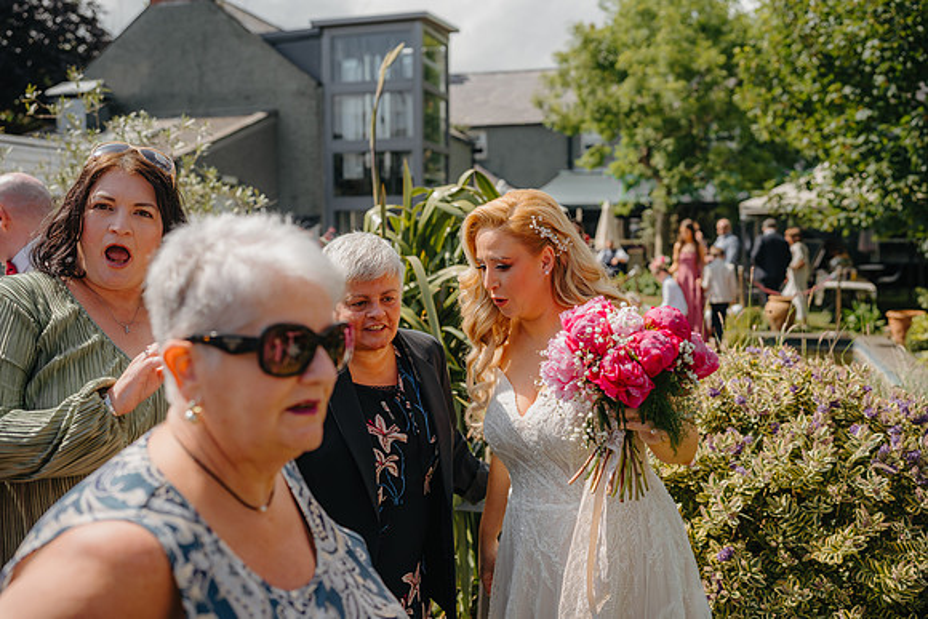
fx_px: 902
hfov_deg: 54.4
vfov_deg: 37.9
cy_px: 310
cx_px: 464
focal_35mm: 35
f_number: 2.8
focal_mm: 35
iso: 100
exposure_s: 1/1250
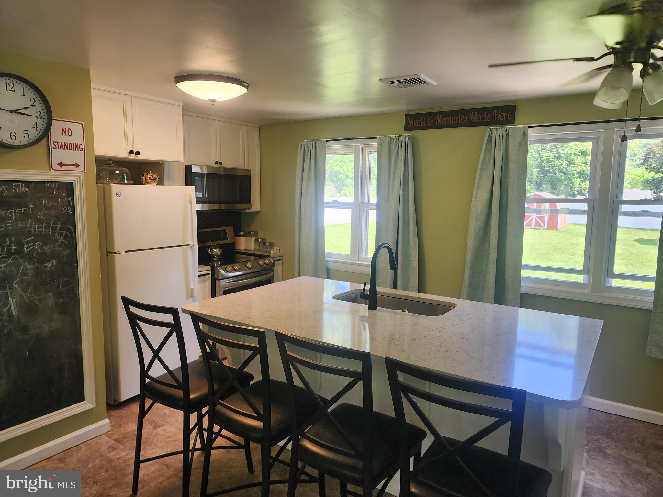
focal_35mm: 23
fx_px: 441
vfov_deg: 58.9
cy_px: 248
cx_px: 332
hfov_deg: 73.9
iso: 64
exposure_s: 1/120
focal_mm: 6.4
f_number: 1.8
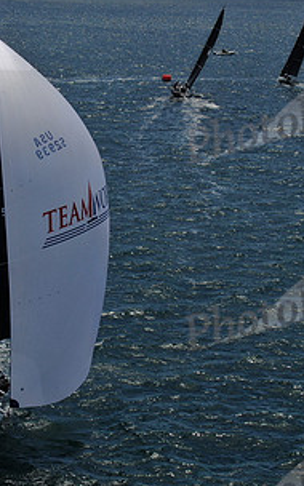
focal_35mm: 97
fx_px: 1286
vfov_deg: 21.4
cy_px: 236
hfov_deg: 13.5
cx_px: 93
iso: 100
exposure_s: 1/2000
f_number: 3.8
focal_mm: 8.6
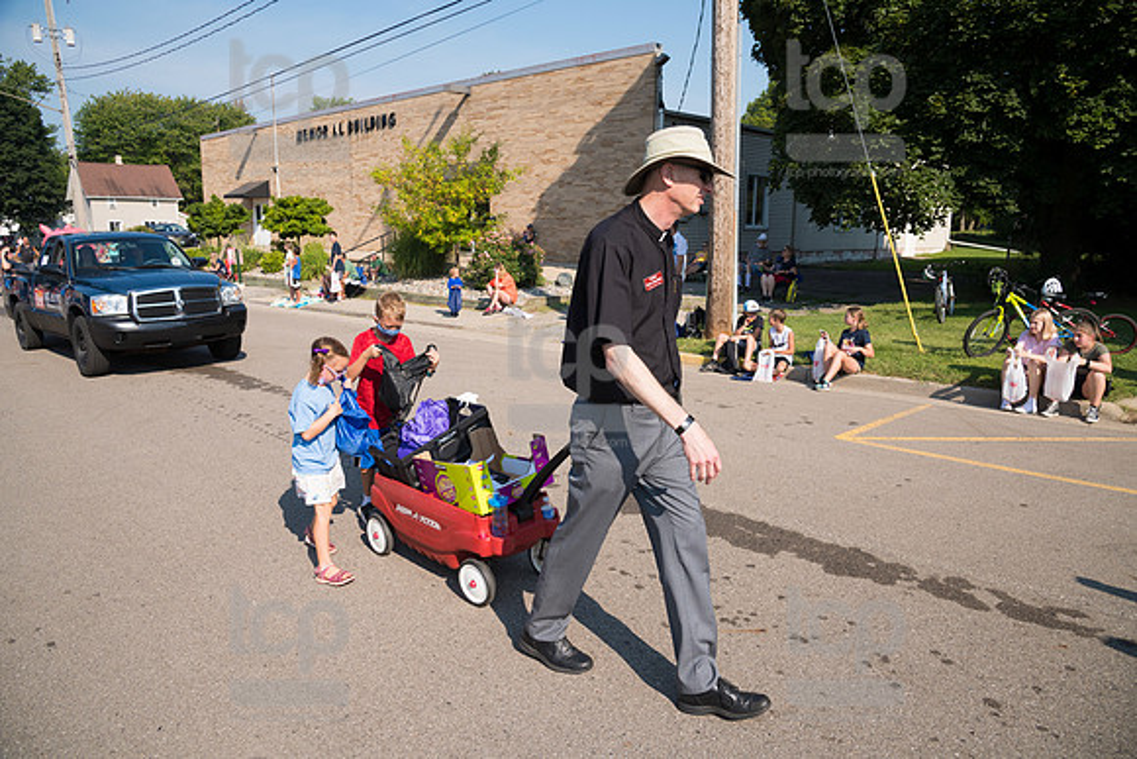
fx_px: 758
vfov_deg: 53.2
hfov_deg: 73.7
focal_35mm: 24
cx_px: 568
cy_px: 380
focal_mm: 24
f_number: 6.3
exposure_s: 1/800
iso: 320
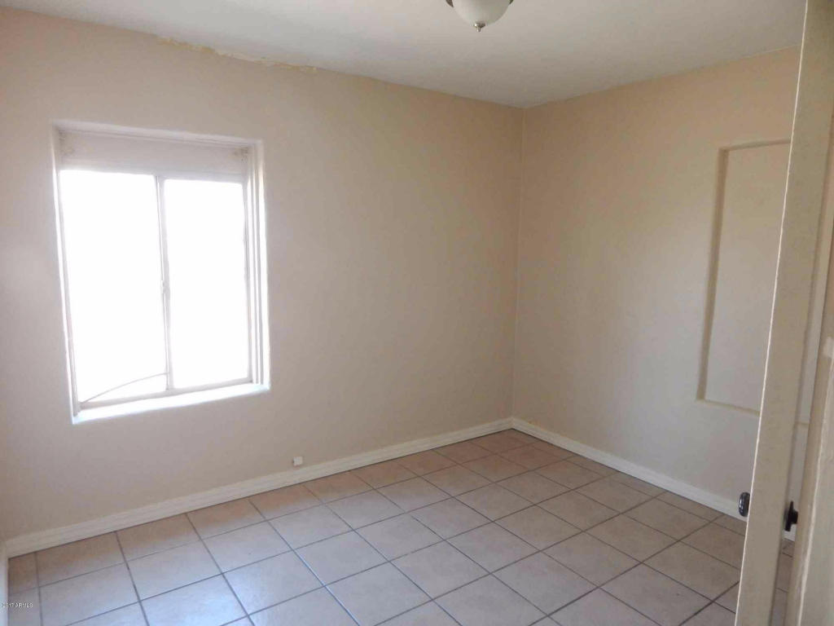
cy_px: 313
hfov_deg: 76.4
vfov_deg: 61.1
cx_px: 417
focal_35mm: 22
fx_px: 530
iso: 400
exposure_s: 1/125
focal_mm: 4
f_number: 3
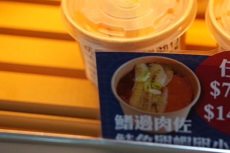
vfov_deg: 11.7
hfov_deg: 17.3
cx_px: 189
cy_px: 67
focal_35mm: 117
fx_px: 748
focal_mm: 68
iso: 400
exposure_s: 1/160
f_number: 4
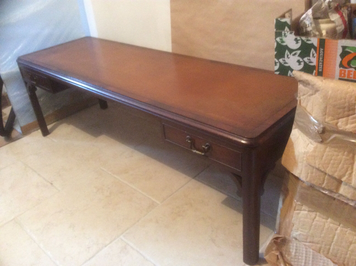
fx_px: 329
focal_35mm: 32
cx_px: 178
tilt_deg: -29.3
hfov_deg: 56.9
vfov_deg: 44.1
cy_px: 133
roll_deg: +7.2
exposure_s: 1/15
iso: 320
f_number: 2.4
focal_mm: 3.3
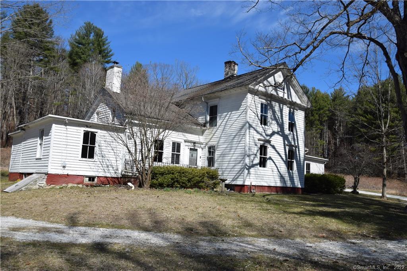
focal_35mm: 30
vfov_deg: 43.6
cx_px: 204
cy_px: 136
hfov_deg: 61.9
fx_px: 339
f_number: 10
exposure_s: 1/400
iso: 200
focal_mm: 20
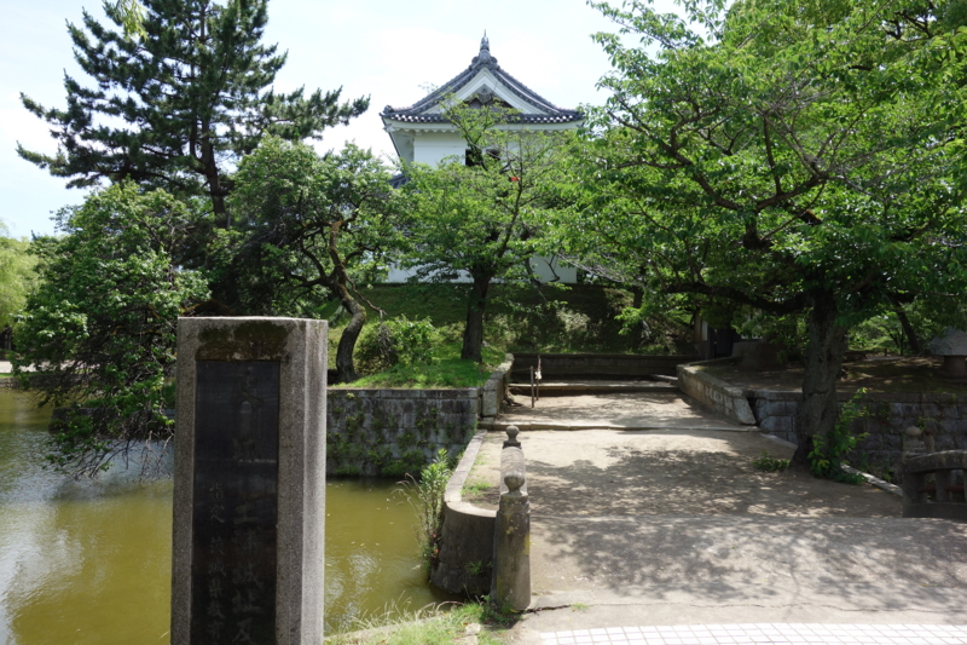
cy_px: 322
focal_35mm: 28
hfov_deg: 65.5
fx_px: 752
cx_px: 484
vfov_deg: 46.4
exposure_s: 1/250
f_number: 5.6
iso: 125
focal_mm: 10.4
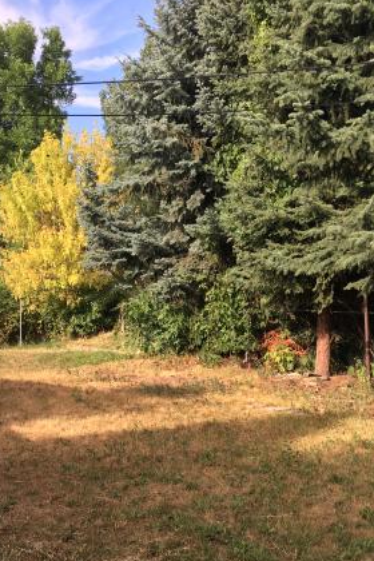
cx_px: 204
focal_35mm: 46
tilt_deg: -0.1
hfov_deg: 29.2
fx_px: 717
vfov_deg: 42.7
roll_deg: -0.6
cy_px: 313
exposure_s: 1/396
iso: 25
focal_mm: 4.15
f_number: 2.2
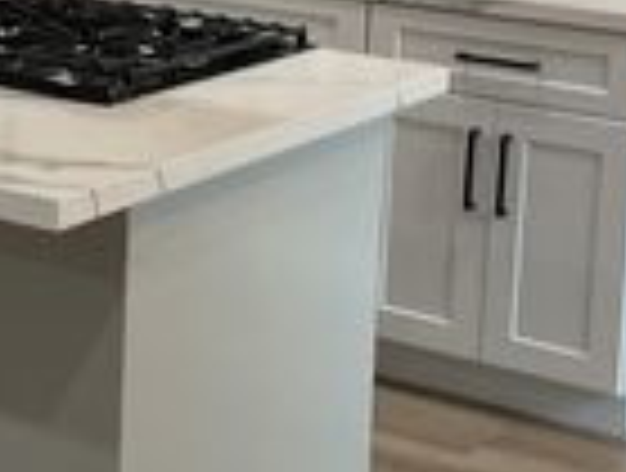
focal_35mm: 104
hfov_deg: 18.7
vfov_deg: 14.1
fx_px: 1886
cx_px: 149
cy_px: -11
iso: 50
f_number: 1.8
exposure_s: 1/60
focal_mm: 3
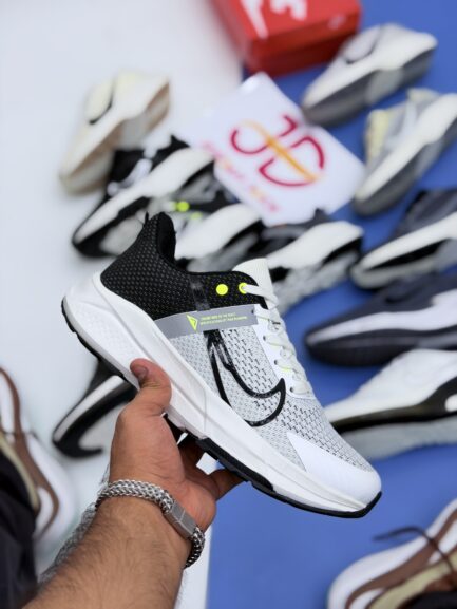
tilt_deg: -57.1
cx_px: 228
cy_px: 304
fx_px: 845
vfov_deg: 39.6
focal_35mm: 48
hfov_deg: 30.3
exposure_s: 1/415
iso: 64
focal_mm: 6.76
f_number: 1.78
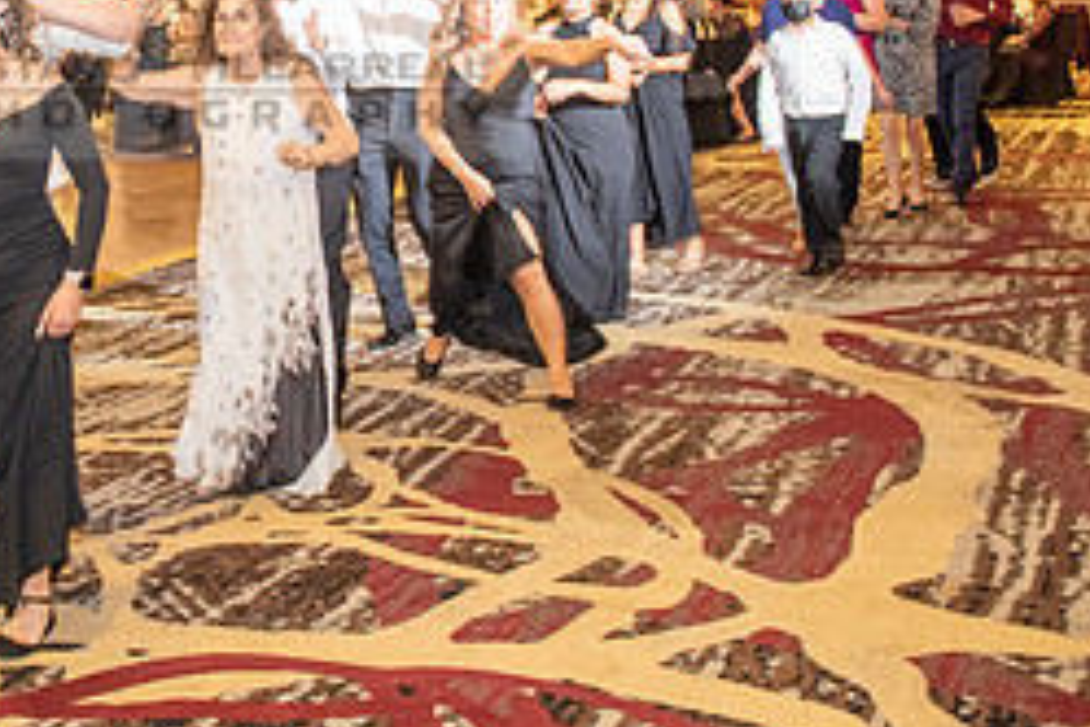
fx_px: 1695
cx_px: 158
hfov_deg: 34.1
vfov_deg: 23.5
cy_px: 55
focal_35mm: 56
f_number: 2.8
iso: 1600
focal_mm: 24
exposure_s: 1/50
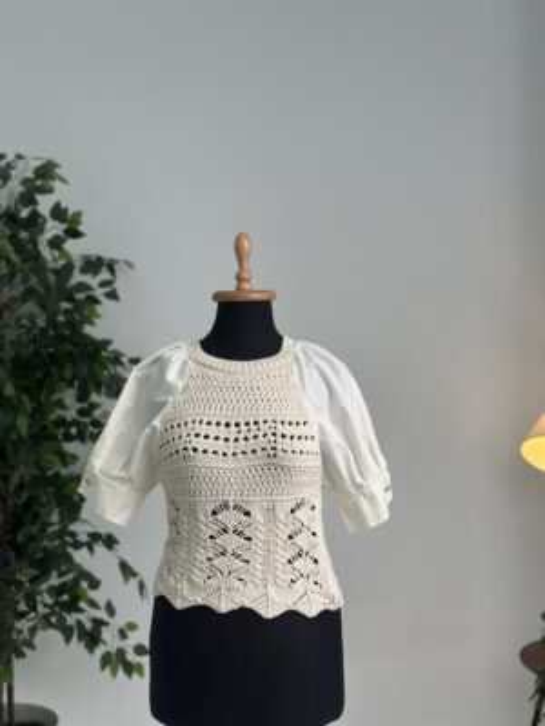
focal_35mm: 48
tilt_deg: -1.6
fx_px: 1008
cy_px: 363
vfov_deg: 39.7
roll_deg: -1.0
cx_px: 272
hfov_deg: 30.3
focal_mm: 6.86
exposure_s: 1/107
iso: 64
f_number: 1.78
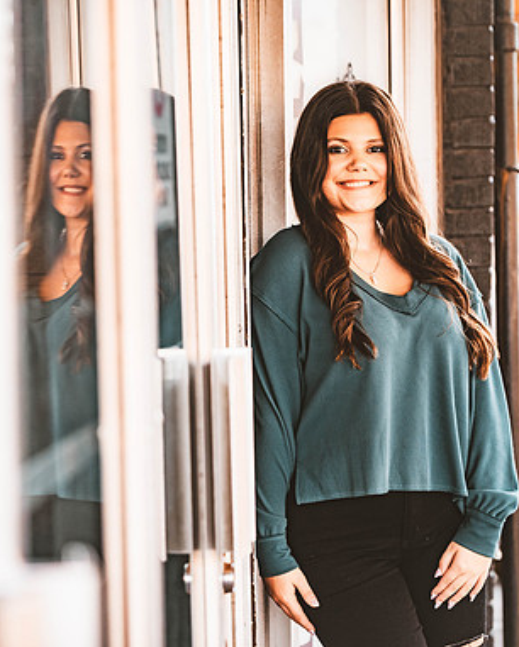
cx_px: 229
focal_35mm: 114
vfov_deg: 16.9
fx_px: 2187
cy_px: 326
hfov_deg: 13.5
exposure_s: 1/1600
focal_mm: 80
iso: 1600
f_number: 2.8
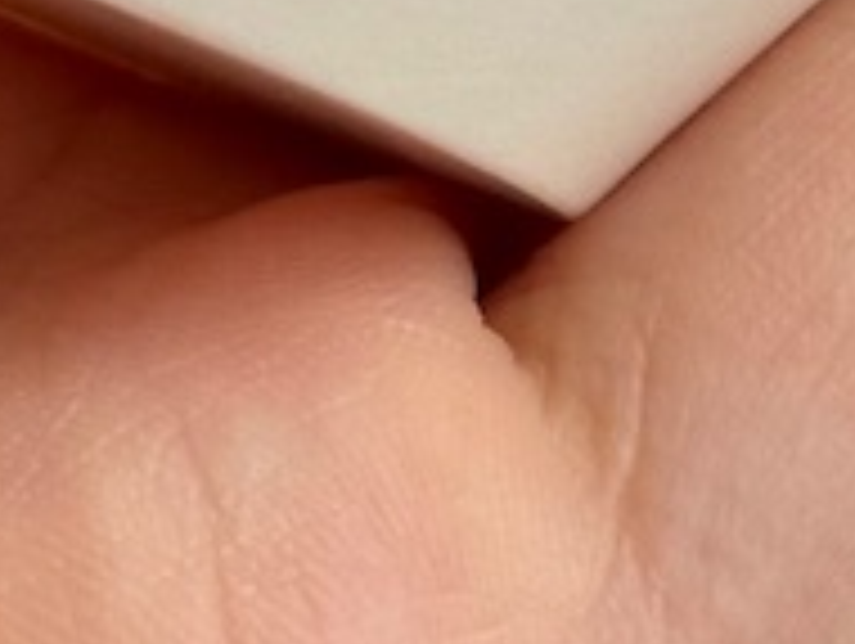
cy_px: -1225
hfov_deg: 6.1
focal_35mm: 323
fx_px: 7988
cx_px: -32
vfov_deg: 4.4
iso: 64
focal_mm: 6.86
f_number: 1.78
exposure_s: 1/663
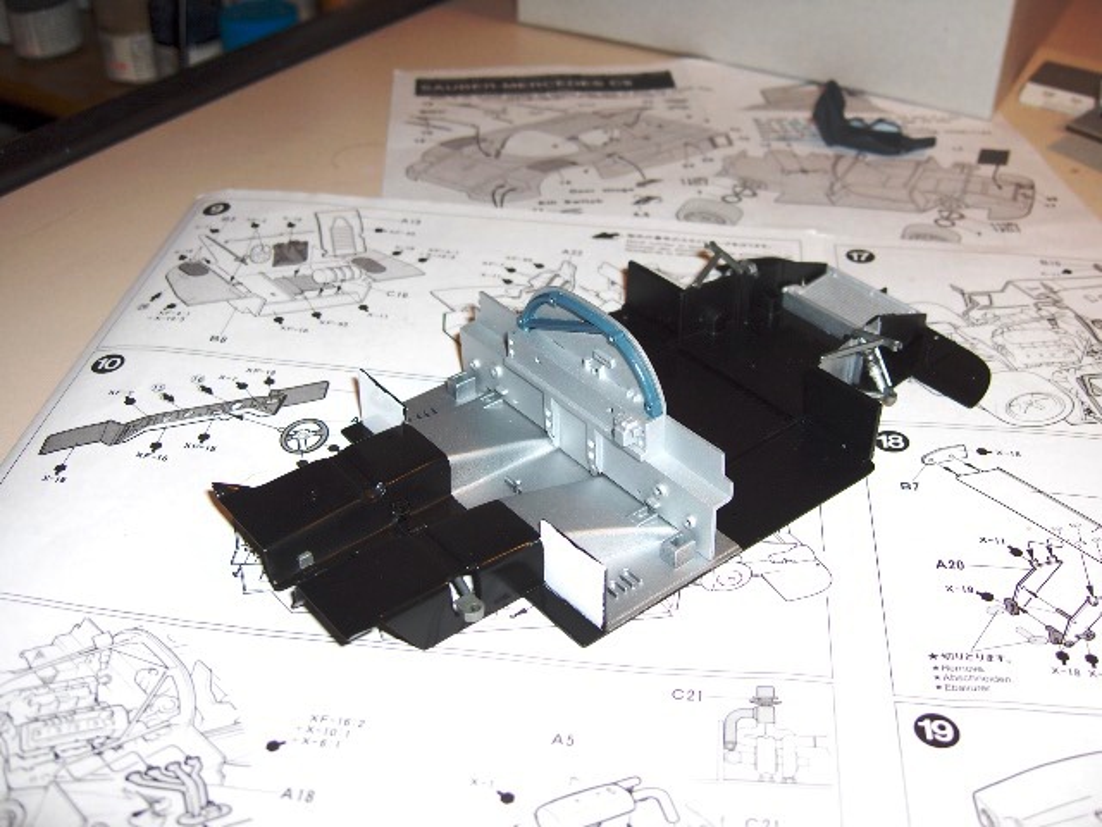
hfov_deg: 47.9
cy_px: 414
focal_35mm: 39
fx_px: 1242
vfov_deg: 36.8
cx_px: 551
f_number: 4.8
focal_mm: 8
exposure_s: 1/60
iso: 100
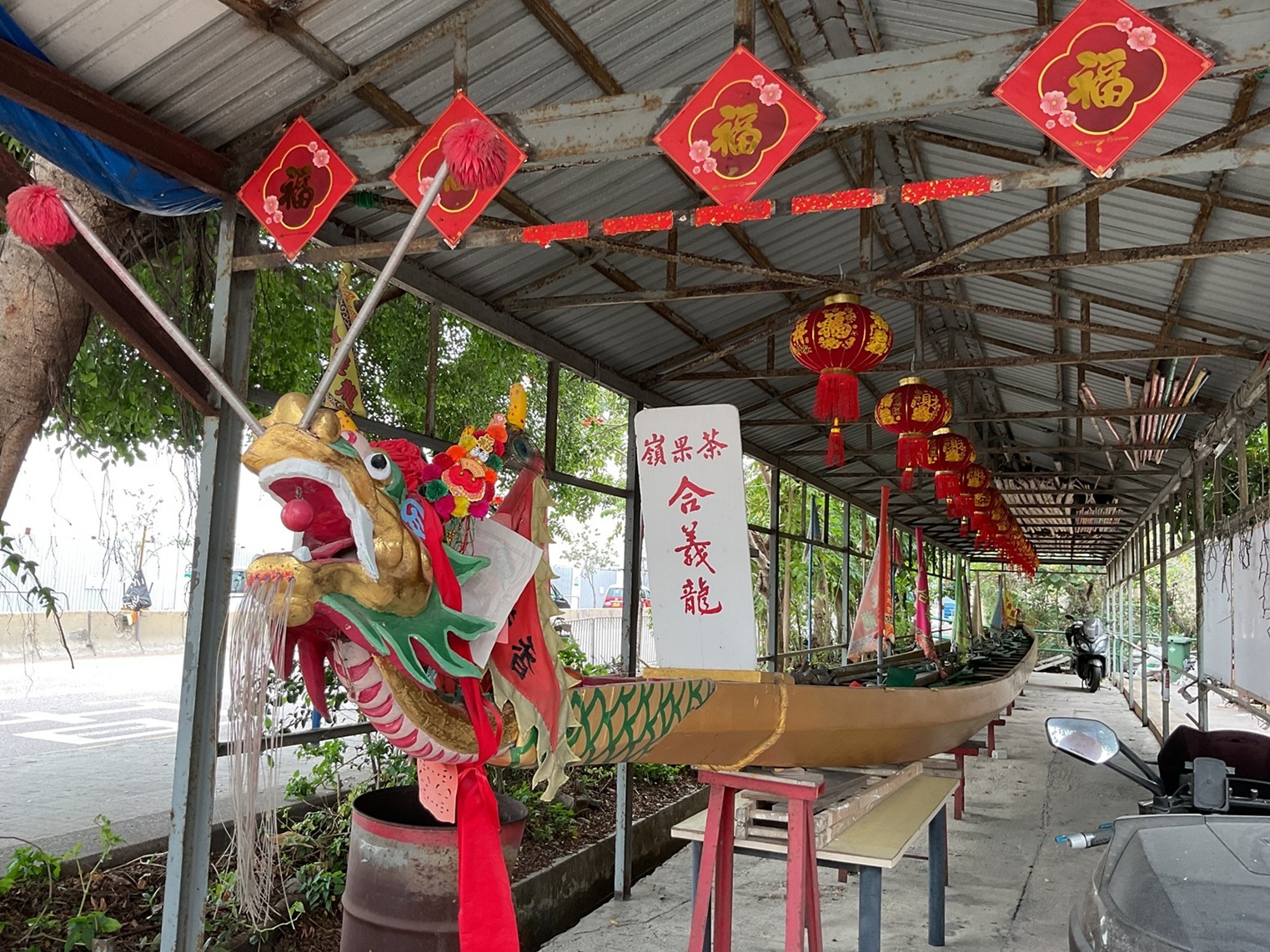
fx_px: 1064
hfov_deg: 61.7
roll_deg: -1.5
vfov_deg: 48.2
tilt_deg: +6.4
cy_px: 476
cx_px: 635
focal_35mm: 29
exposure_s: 1/120
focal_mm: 3
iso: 64
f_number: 1.8
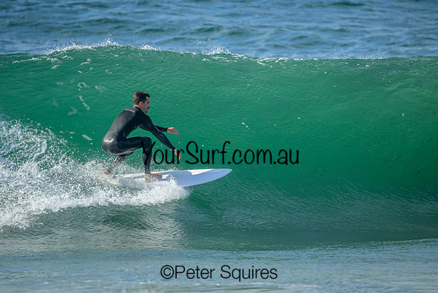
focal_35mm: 926
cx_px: 197
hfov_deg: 2.2
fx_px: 11272
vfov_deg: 1.5
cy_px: 123
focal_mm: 800
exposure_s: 1/2000
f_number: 6.3
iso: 250
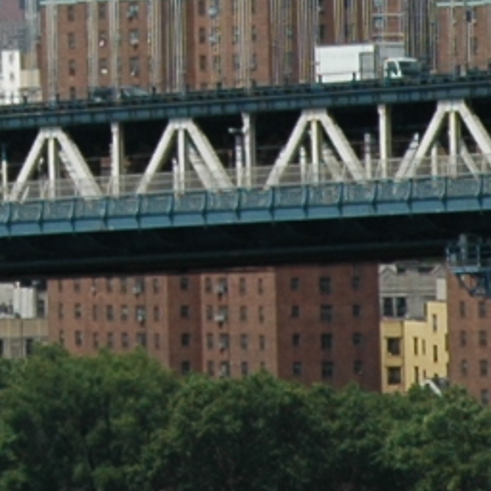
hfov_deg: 2.8
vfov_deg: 2.8
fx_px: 9833
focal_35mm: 613
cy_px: -677
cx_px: -654
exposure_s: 1/400
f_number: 10
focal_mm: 55
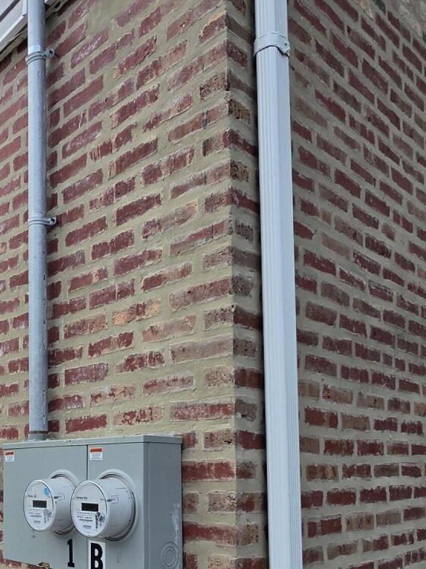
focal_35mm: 35
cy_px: 434
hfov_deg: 38.7
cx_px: 70
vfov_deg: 50.2
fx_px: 574
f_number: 1.9
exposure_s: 1/1457
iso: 32
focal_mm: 2.2
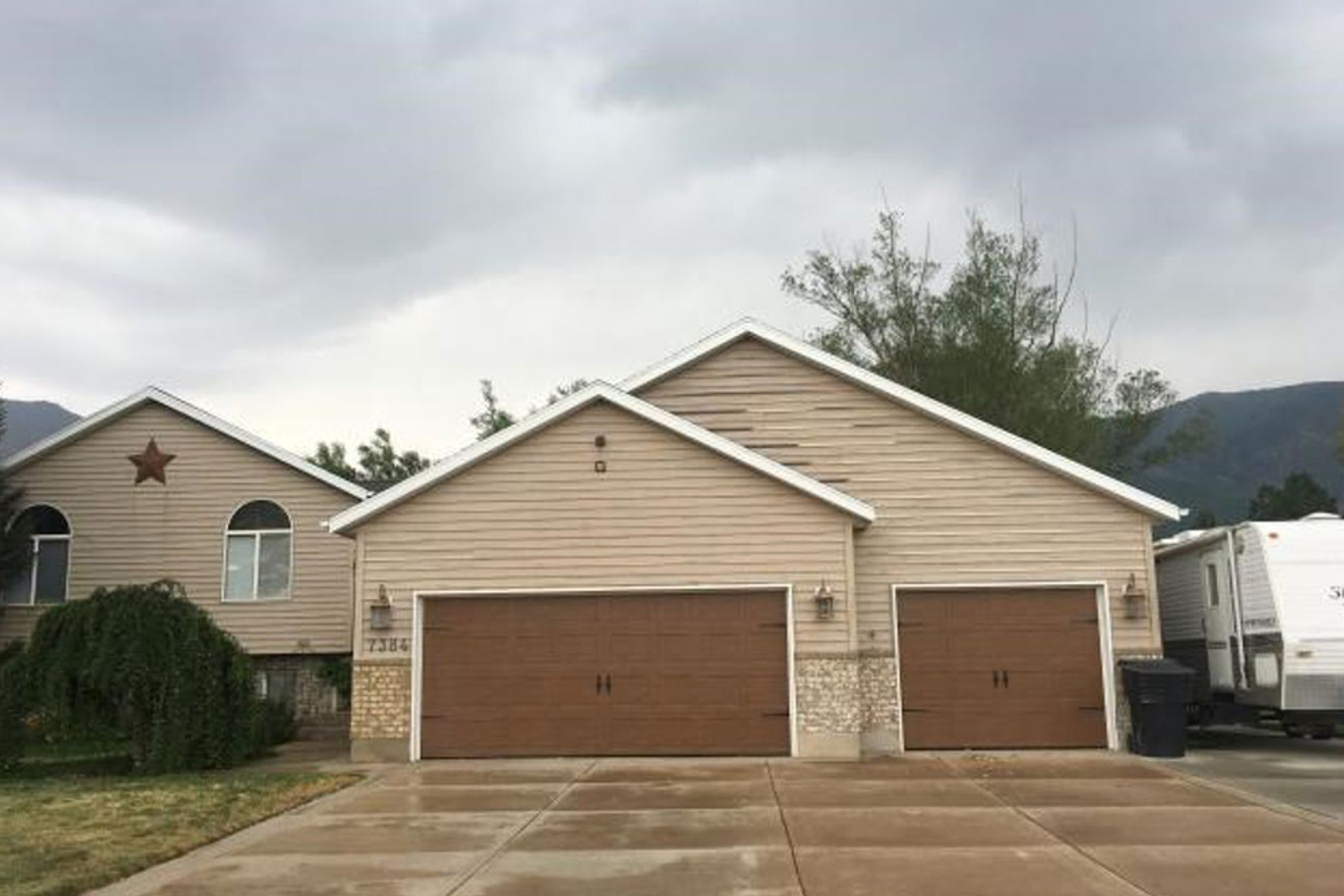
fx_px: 1157
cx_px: 681
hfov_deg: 60.3
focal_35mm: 31
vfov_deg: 42.3
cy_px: 498
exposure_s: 1/506
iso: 25
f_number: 2.2
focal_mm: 4.15
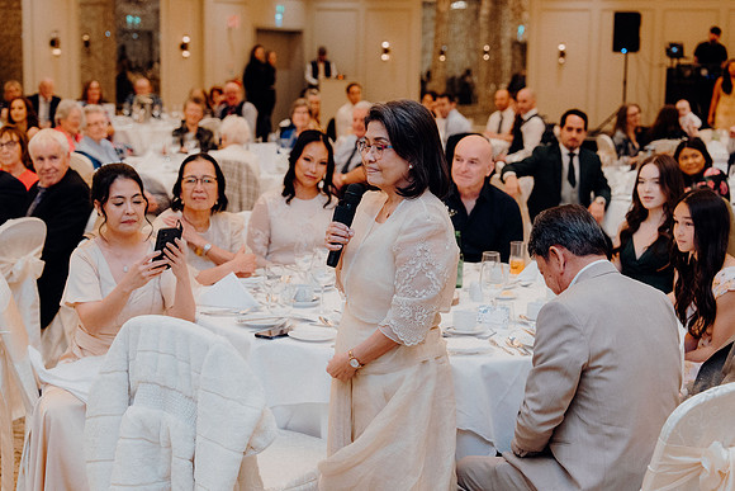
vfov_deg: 22.6
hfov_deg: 33.4
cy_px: 246
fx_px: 1225
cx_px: 368
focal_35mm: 60
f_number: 3.5
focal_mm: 60
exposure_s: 1/160
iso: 3200
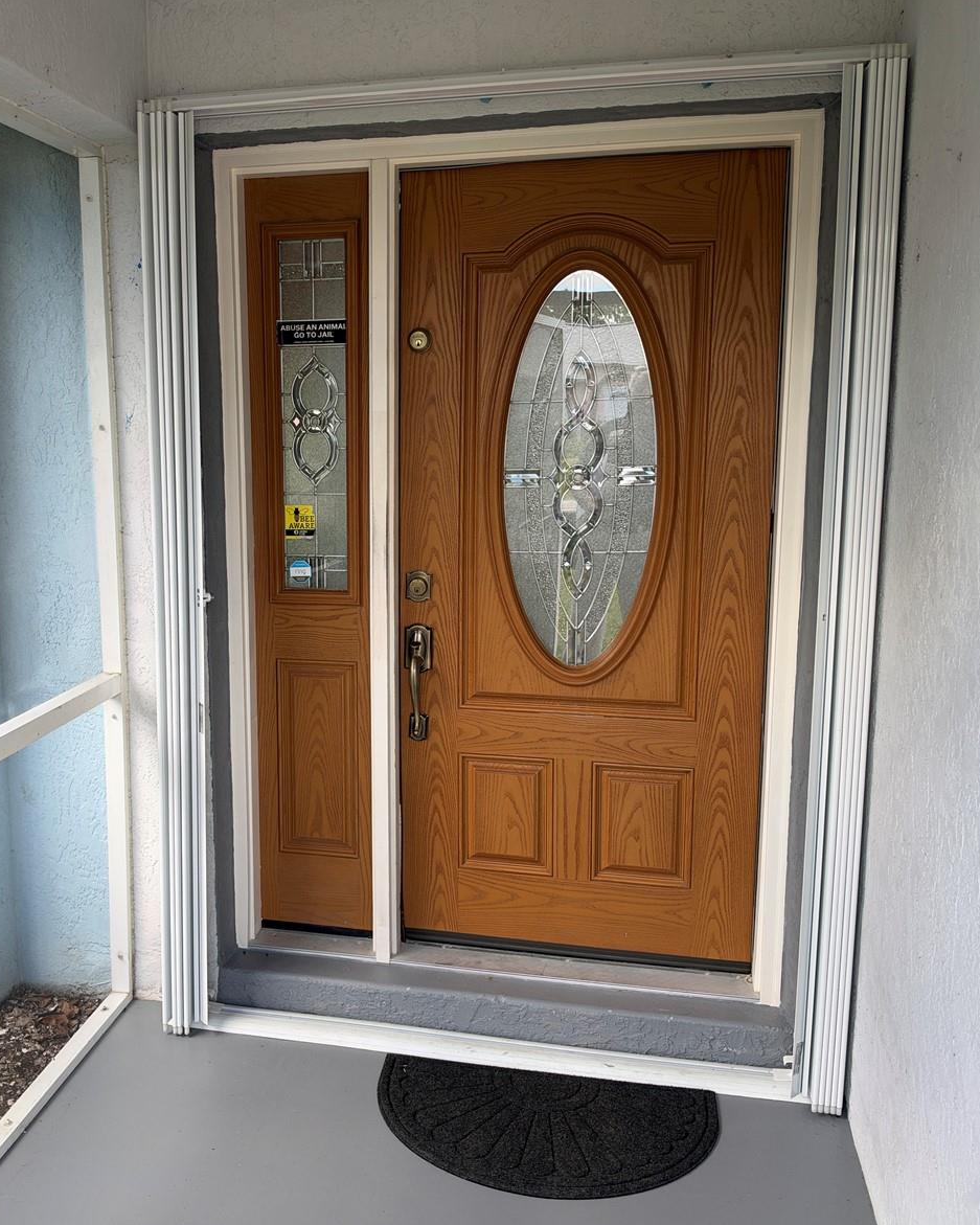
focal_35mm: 32
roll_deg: +0.4
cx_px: 326
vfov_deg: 55.7
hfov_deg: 45.1
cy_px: 607
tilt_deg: -10.3
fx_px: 1160
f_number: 1.8
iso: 50
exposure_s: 1/145
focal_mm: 6.93
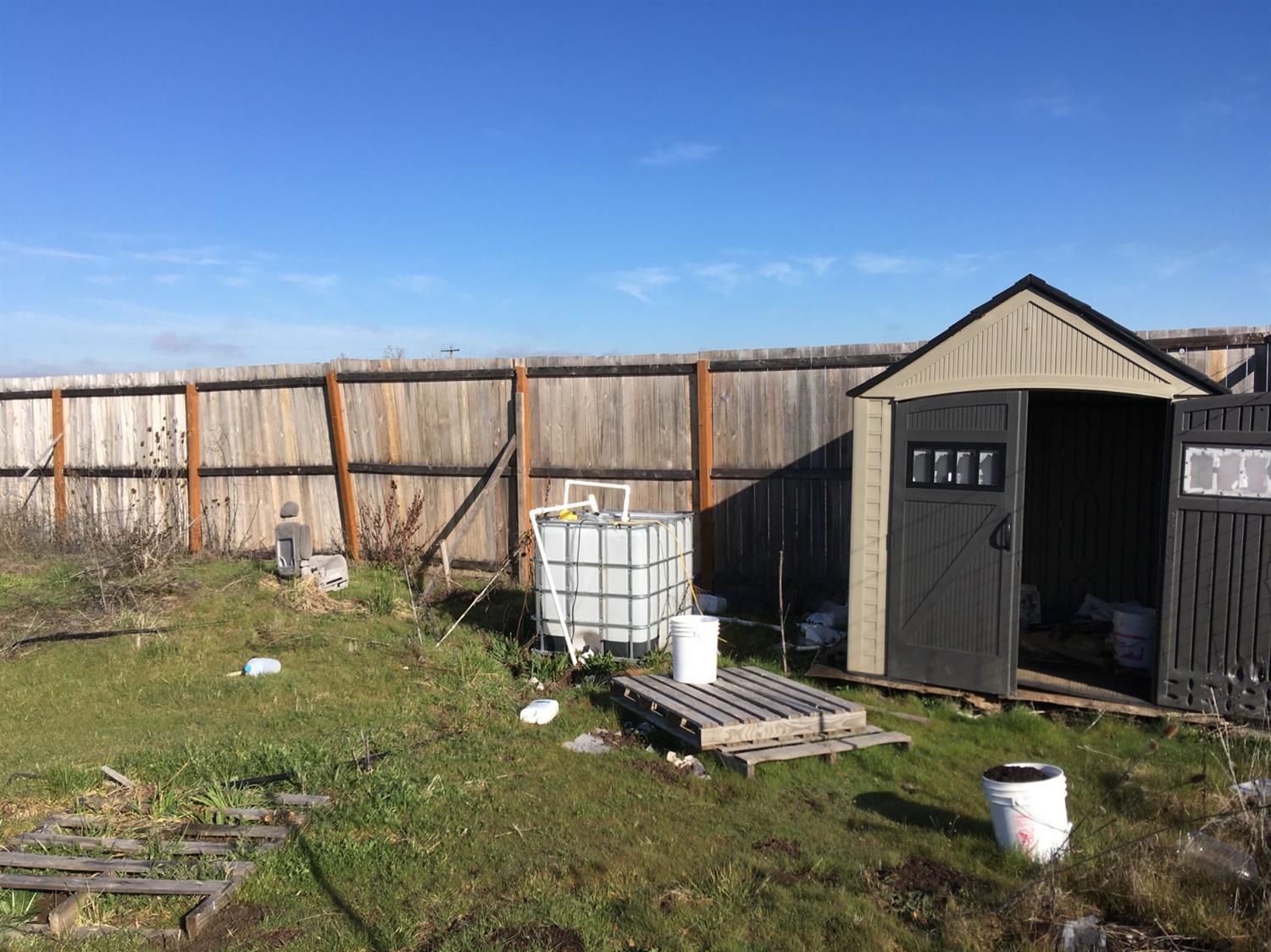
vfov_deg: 48.2
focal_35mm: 29
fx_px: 1064
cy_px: 476
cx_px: 636
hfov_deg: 61.7
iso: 25
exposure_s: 1/1603
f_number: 2.2
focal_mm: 4.15
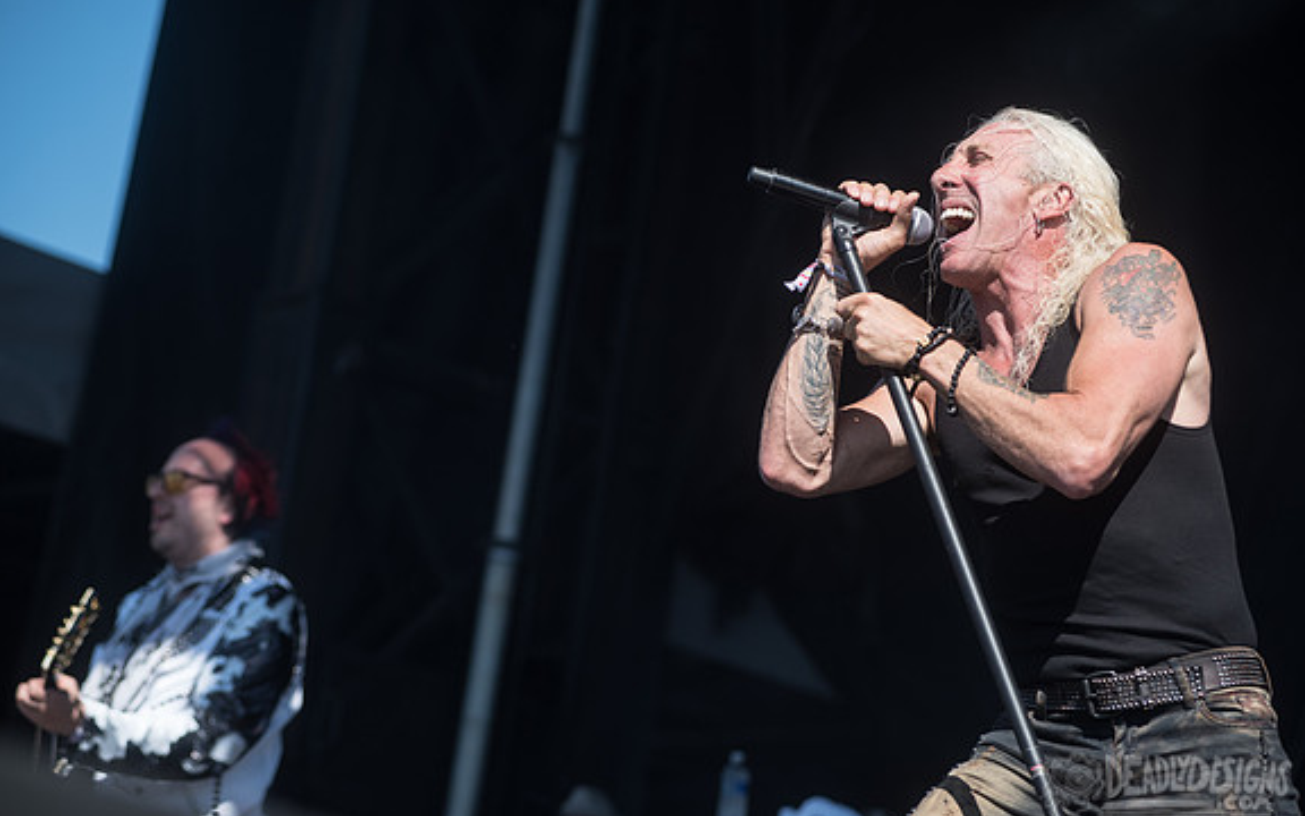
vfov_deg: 11.6
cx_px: 655
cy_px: 396
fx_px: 4019
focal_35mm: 113
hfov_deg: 18.4
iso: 250
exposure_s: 1/2500
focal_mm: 110
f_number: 4
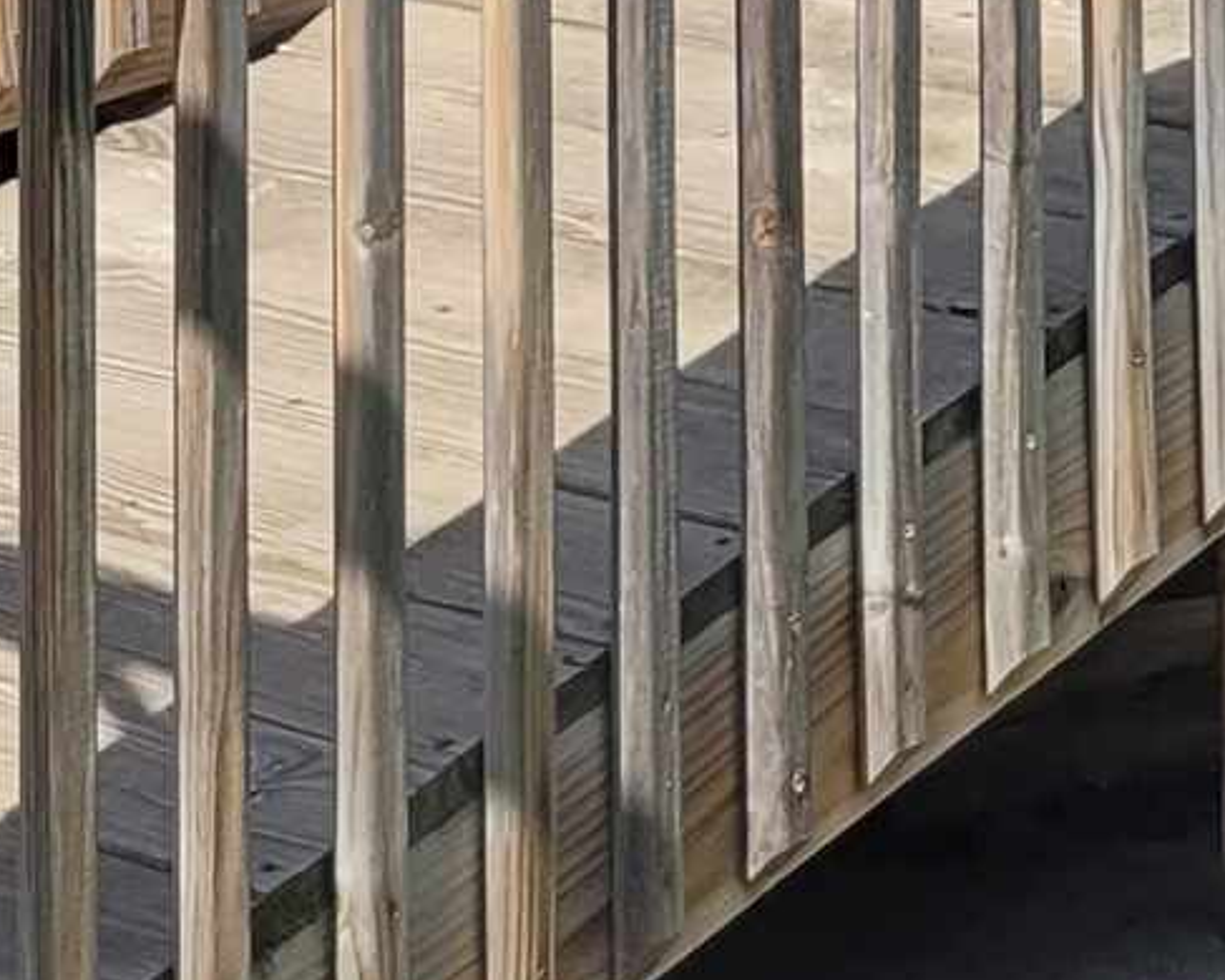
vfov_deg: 8.4
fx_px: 5803
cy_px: -1761
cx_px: 1449
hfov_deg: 11.8
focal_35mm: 160
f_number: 1.8
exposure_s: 1/1619
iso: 40
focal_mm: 5.4
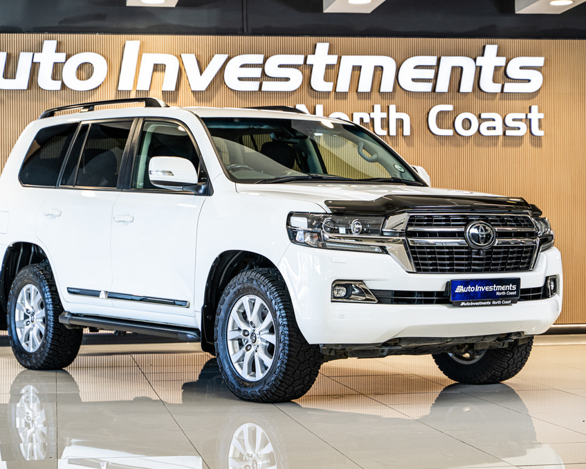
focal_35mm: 85
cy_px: 234
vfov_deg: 18.1
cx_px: 295
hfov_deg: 22.5
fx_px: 1475
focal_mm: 75
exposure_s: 1/125
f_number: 4
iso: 800
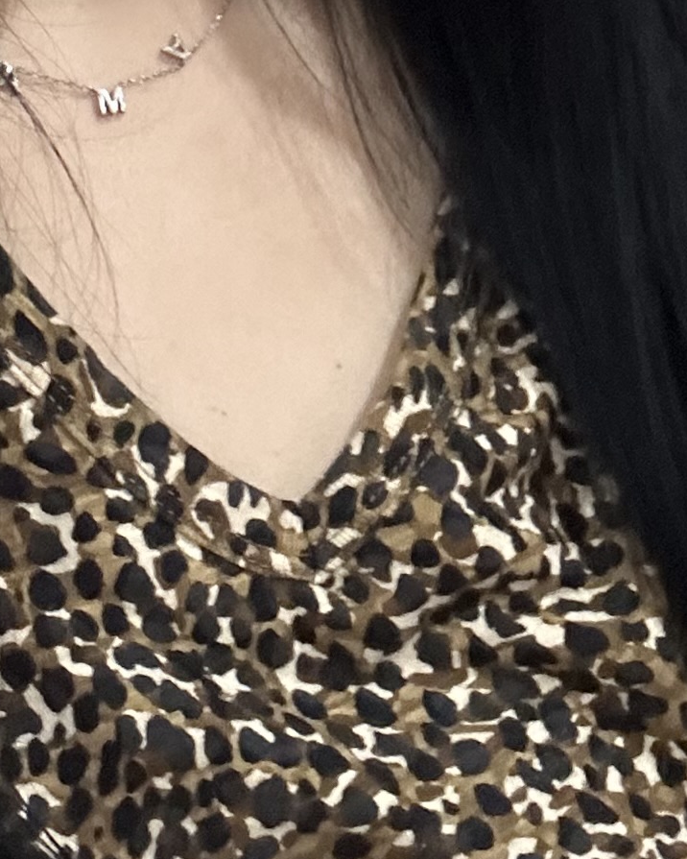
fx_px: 2567
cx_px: 190
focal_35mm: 101
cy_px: -286
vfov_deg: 17.7
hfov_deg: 15.2
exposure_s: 1/30
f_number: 1.9
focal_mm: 2.69
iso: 500
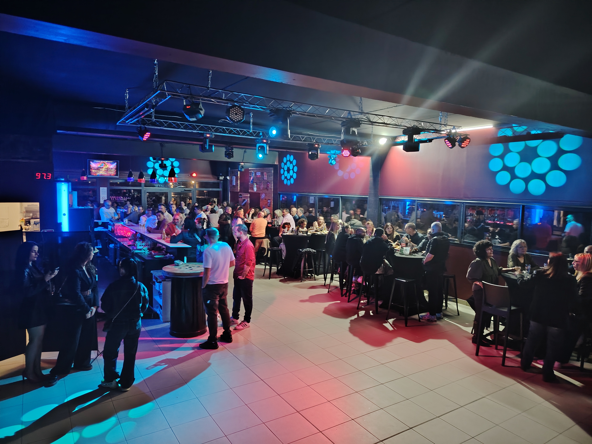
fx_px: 410
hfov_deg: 71.6
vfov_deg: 56.8
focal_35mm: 24
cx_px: 296
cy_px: 222
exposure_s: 1/25
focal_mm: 5.25
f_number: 1.75
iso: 2150
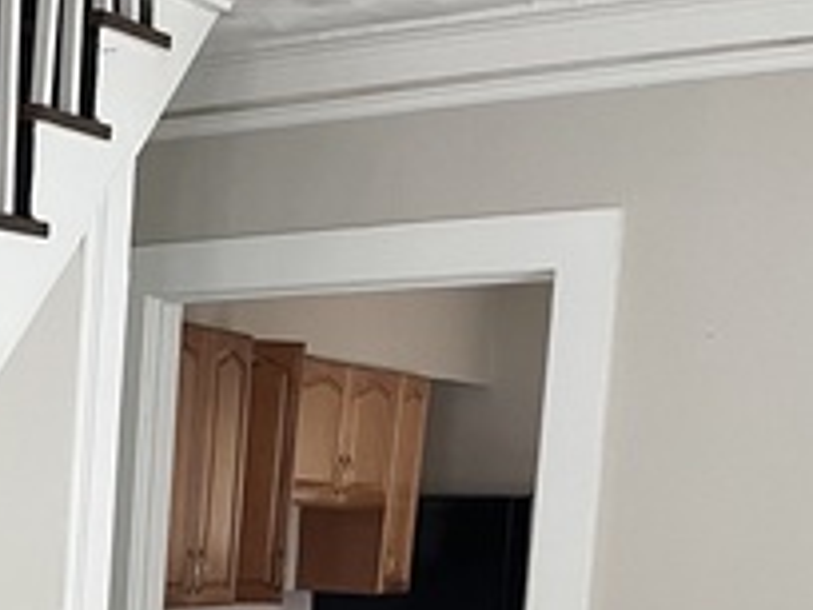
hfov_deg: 20.0
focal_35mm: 85
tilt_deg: -8.0
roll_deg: -0.9
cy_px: 829
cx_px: -393
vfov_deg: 16.3
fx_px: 1996
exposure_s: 1/60
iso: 160
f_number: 1.6
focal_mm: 4.2
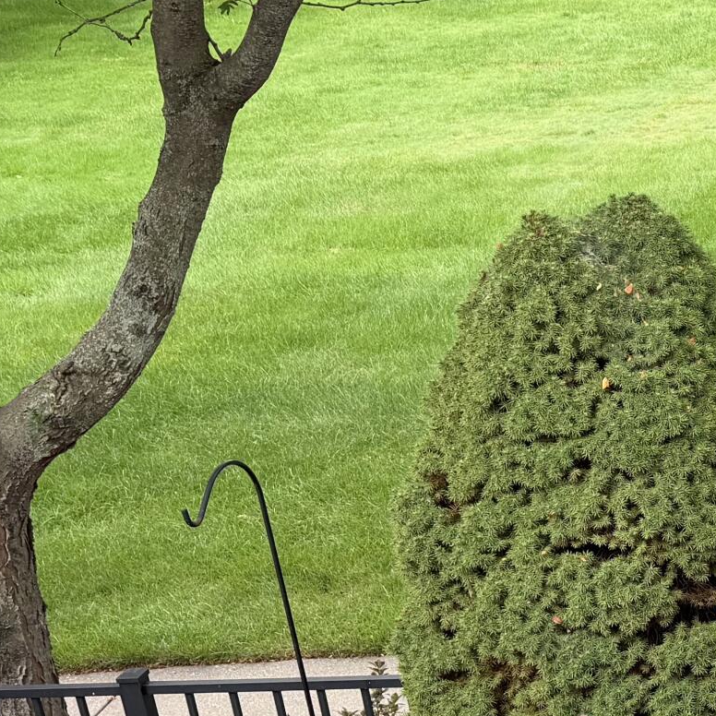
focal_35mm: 82
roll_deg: +2.6
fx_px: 1919
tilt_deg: -22.6
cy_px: 536
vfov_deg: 21.0
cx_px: 1150
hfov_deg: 18.2
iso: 80
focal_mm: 6.76
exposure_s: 1/589
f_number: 1.78
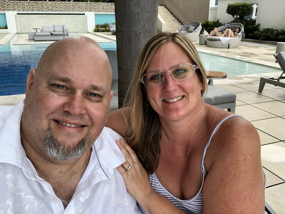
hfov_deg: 56.8
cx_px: 142
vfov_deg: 44.2
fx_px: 264
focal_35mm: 32
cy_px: 107
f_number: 2.2
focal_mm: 2.87
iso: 20
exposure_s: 1/120
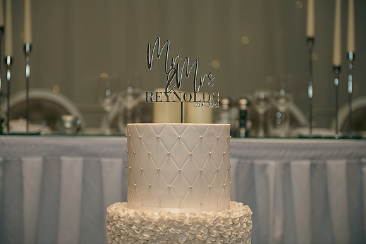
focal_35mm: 70
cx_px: 183
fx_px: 712
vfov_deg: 19.5
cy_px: 122
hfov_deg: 28.8
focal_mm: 70
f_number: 3.5
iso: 800
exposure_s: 1/160
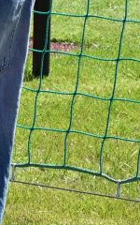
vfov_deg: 6.2
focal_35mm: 334
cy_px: -114
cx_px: -465
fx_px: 2039
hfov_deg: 3.7
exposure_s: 1/320
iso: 100
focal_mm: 35
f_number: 6.3
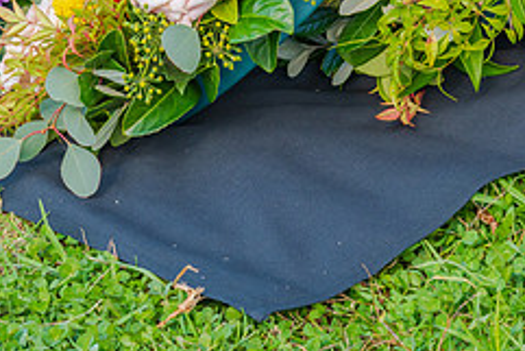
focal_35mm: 289
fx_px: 4217
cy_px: -34
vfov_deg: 4.8
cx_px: 233
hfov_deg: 7.1
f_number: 7.1
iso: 400
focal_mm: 120
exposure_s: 1/200
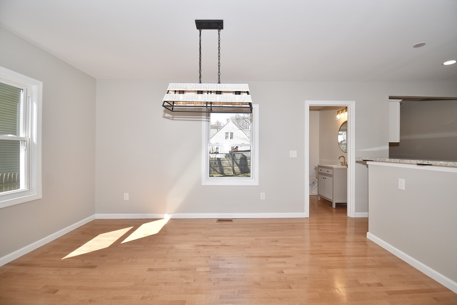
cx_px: 228
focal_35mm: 15
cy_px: 152
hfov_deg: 100.4
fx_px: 190
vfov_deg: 77.3
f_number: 5
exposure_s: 1/200
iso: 140
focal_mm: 10
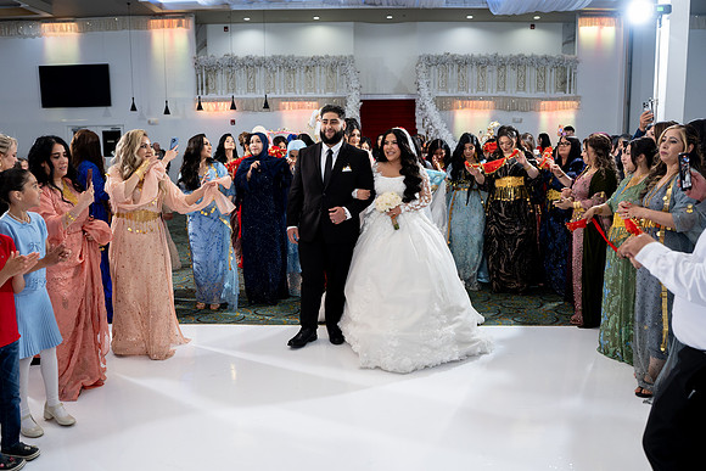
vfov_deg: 46.4
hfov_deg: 65.5
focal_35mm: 28
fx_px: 549
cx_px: 353
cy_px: 236
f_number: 2.8
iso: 800
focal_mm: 28
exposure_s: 1/160
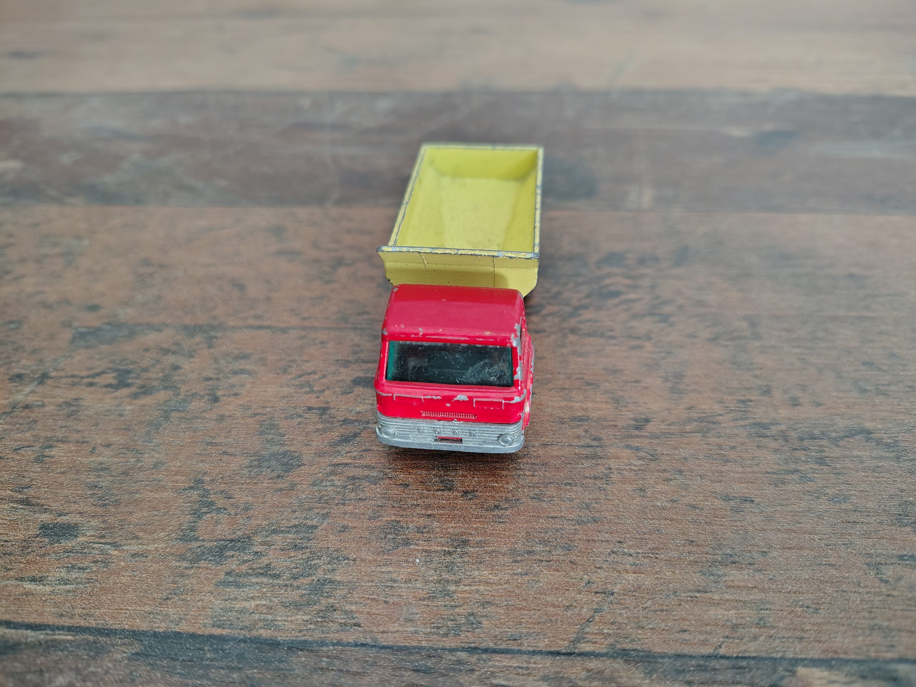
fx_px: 635
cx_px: 458
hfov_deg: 71.6
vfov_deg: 56.8
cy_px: 344
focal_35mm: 24
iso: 808
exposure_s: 1/50
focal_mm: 5.56
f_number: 1.8
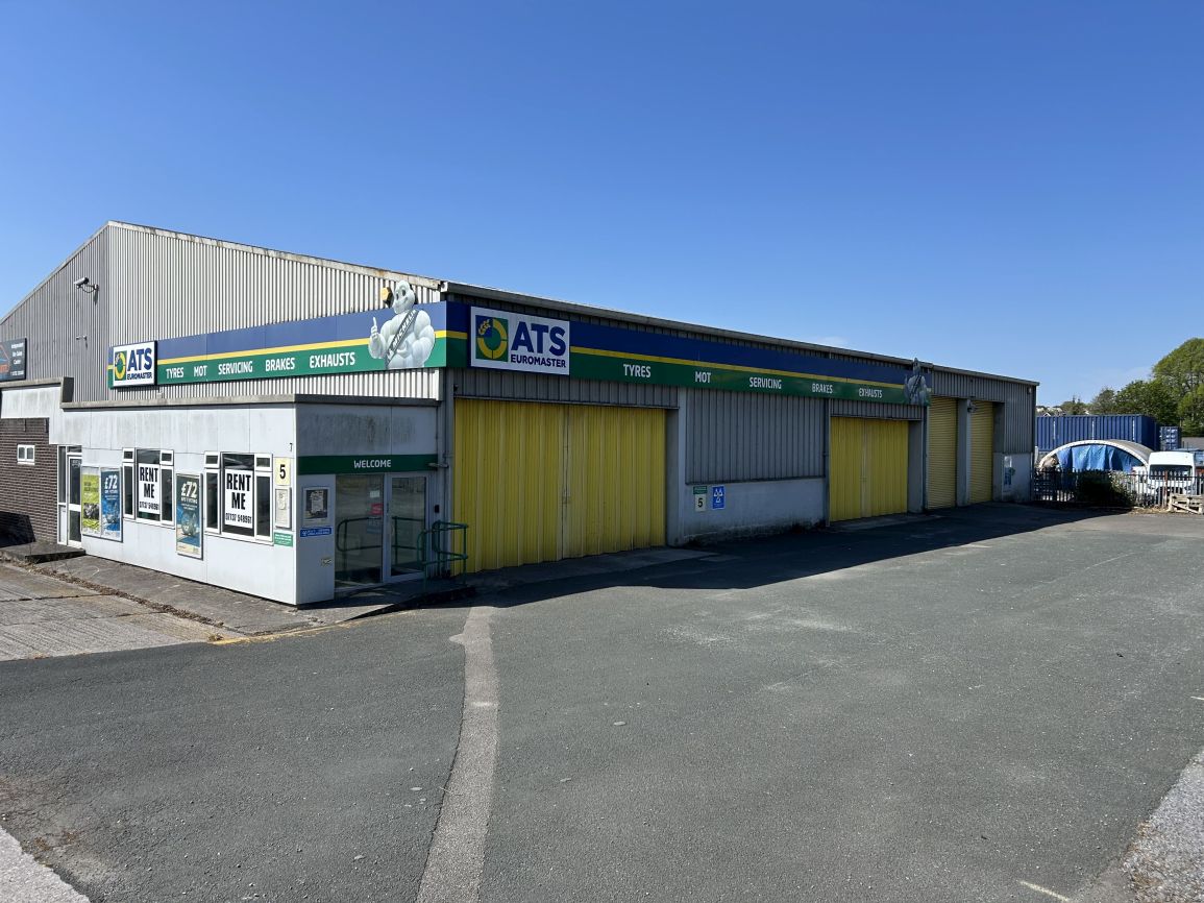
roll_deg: -1.1
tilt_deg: -1.8
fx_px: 904
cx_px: 602
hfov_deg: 67.3
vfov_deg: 53.1
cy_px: 452
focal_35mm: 26
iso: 50
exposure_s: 1/4274
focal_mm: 5.7
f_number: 1.5
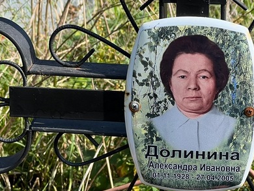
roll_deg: +2.7
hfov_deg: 12.5
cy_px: 101
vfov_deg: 9.4
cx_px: 177
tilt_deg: -16.1
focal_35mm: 158
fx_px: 1159
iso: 32
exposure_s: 1/293
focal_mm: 9
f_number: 2.8
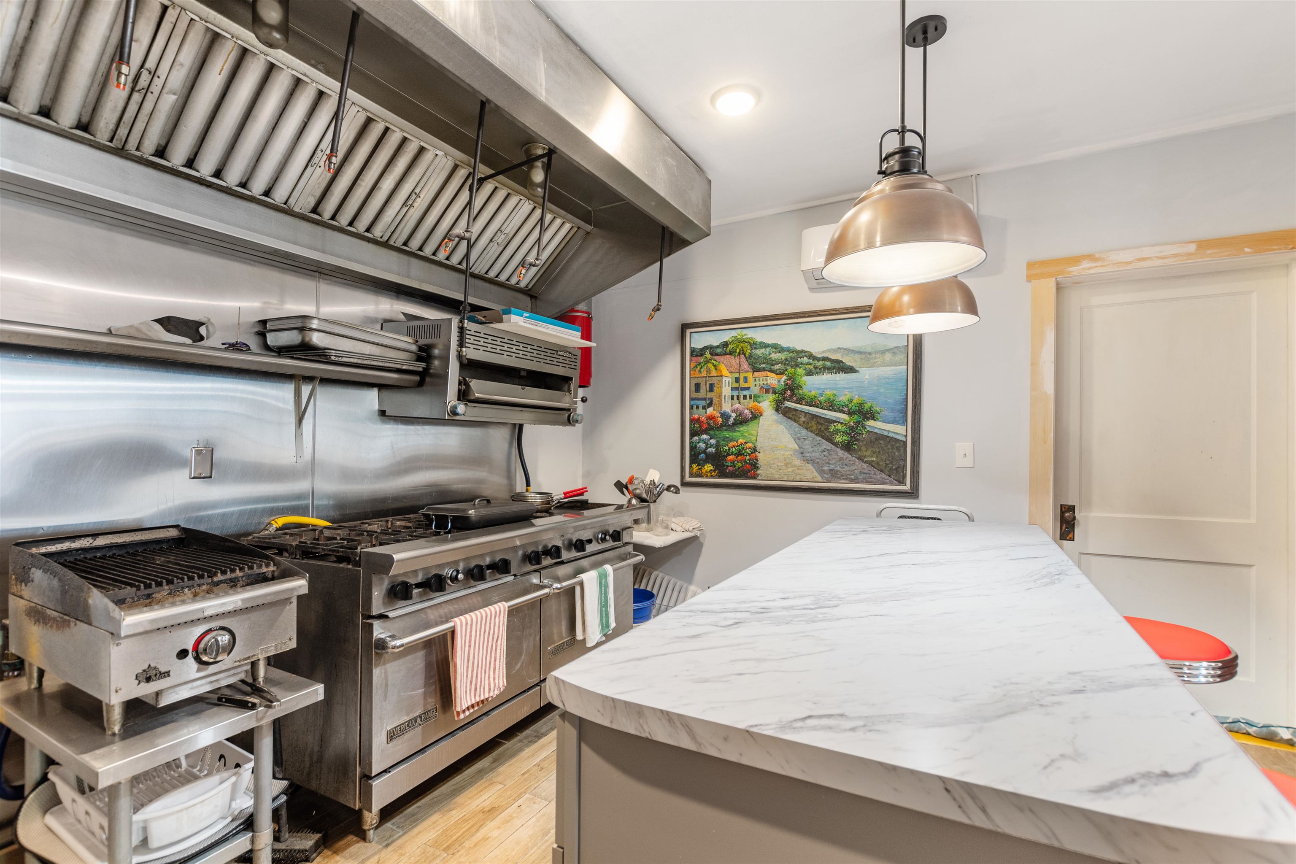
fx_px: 540
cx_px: 648
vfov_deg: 77.3
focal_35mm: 15
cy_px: 432
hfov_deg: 100.4
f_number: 5.6
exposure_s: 1/8
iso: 100
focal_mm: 10
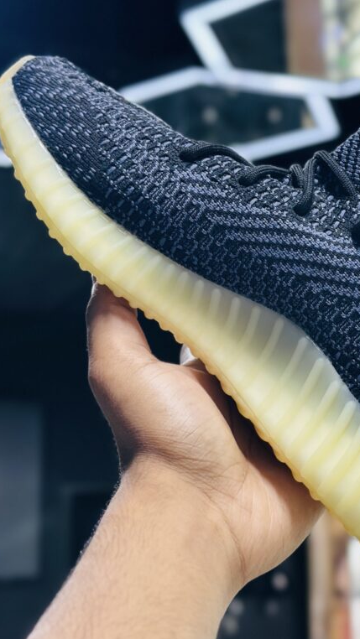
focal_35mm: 64
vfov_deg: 32.8
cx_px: 290
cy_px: 310
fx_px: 1085
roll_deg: +0.8
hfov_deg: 18.7
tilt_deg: +12.3
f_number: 1.78
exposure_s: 1/100
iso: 125
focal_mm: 6.86
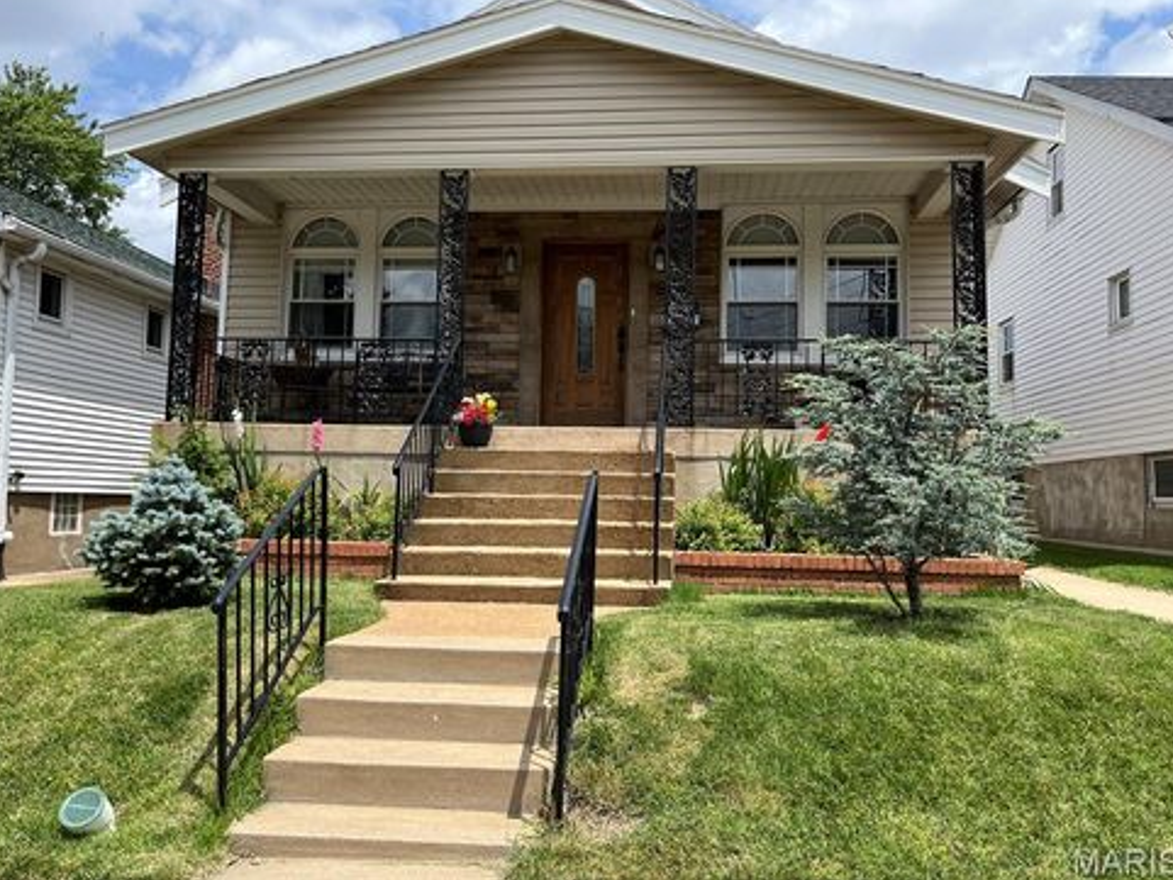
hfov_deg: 65.3
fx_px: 915
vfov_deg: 51.4
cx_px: 583
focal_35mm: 27
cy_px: 430
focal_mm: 5.1
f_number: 1.6
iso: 50
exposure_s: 1/3135
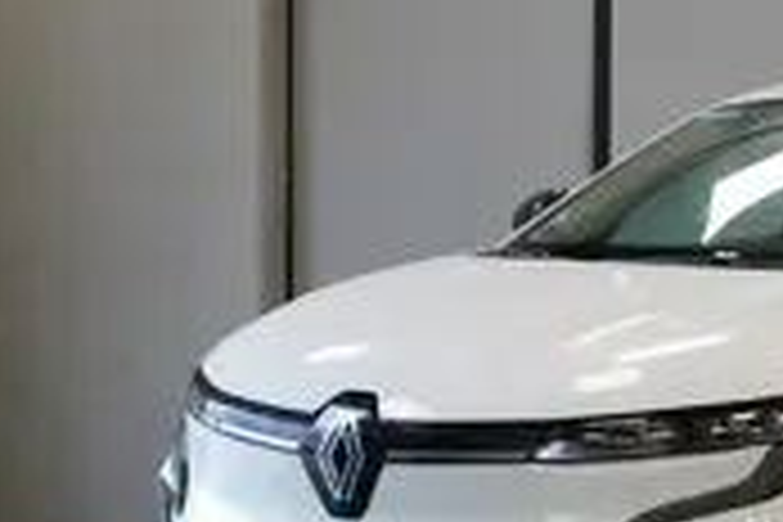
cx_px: 981
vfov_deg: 9.4
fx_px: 3175
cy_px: 274
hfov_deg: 13.6
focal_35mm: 146
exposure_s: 1/160
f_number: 5
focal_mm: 53
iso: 1250
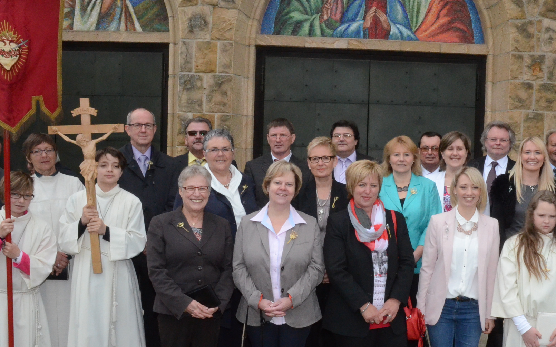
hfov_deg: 45.9
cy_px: 202
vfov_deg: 30.5
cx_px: 401
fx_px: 636
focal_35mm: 42
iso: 3200
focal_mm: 18
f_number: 22
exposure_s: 1/250
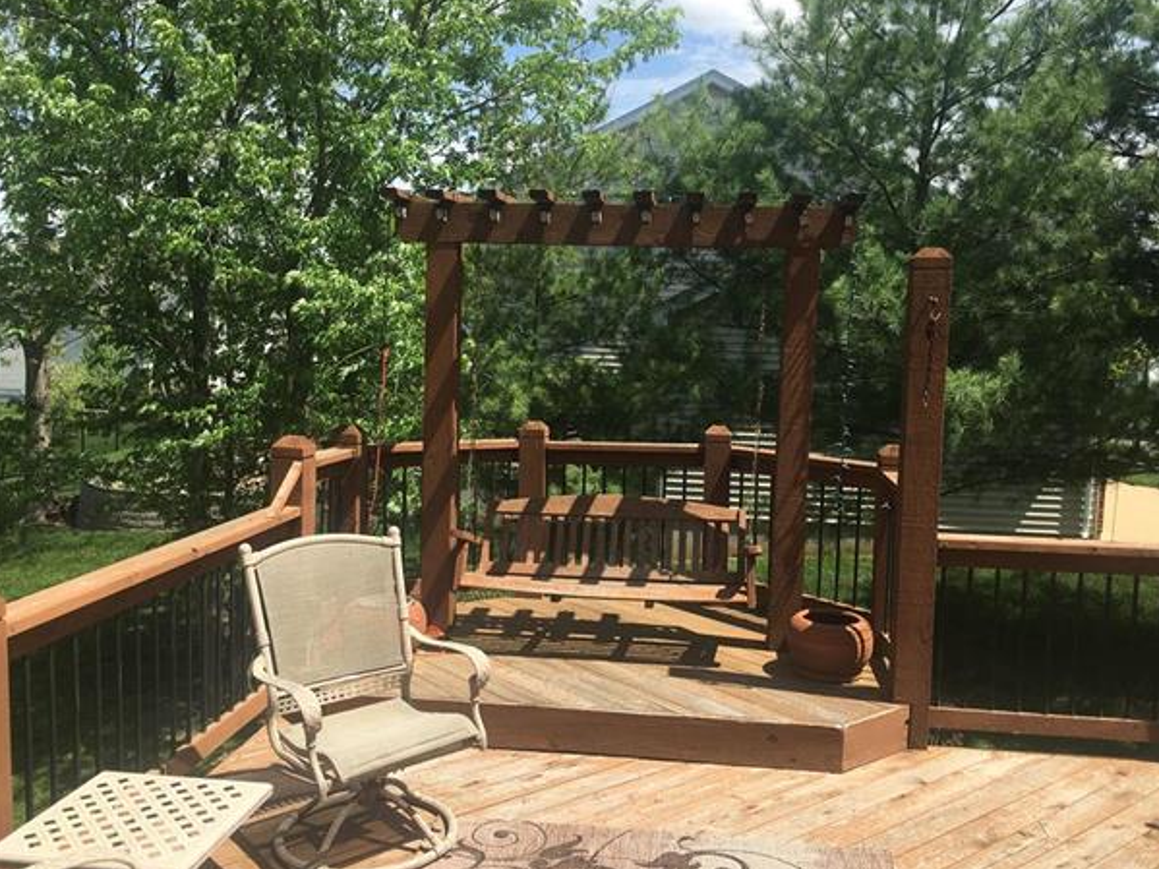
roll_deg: -1.6
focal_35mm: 31
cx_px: 608
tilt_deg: -6.0
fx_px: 1038
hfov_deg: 58.3
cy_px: 449
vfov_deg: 45.4
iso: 25
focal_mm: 4.15
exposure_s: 1/1083
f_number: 2.2
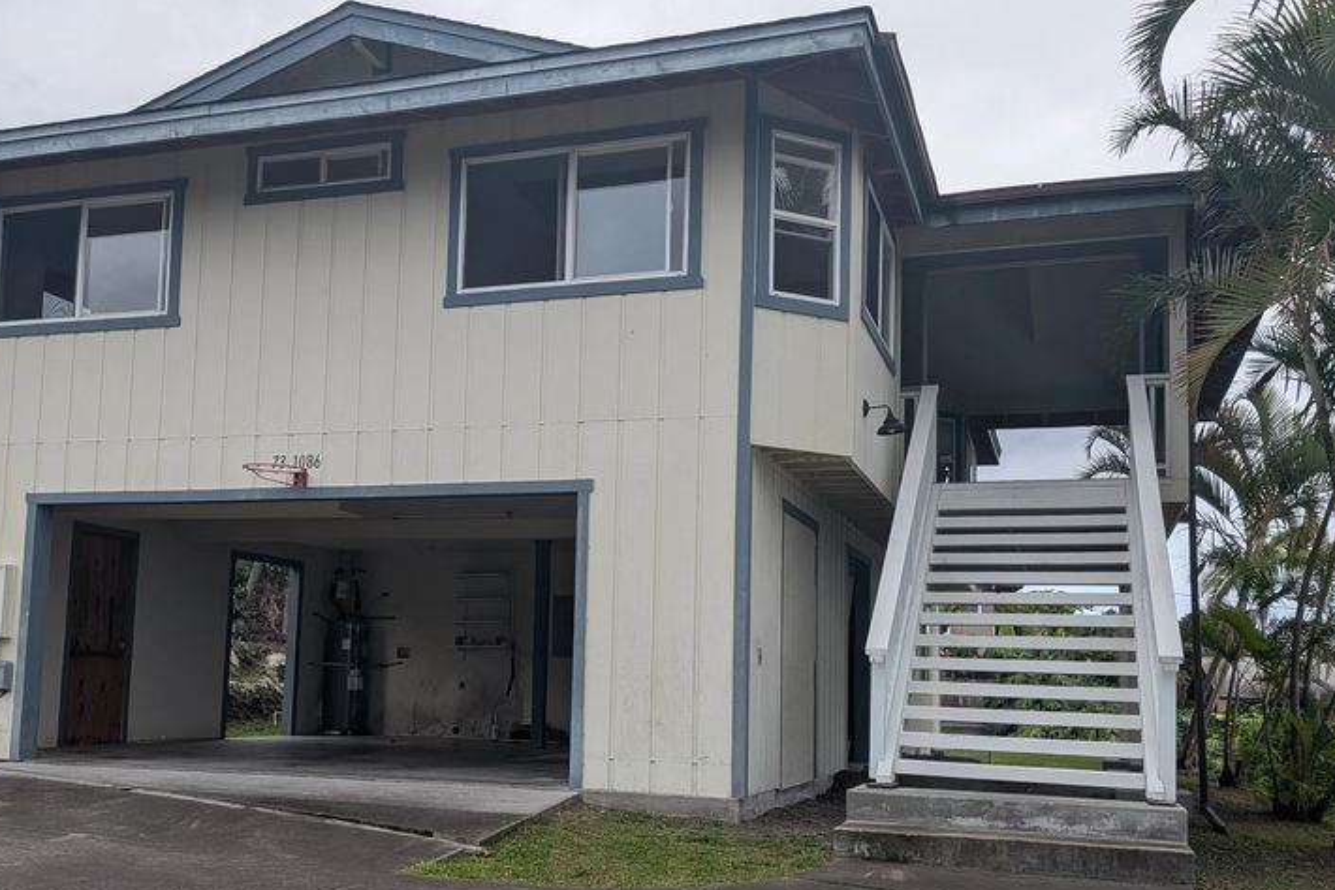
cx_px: 573
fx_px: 1335
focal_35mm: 36
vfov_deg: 36.7
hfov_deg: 53.0
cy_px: 540
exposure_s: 1/1802
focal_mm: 4.53
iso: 30
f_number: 1.7
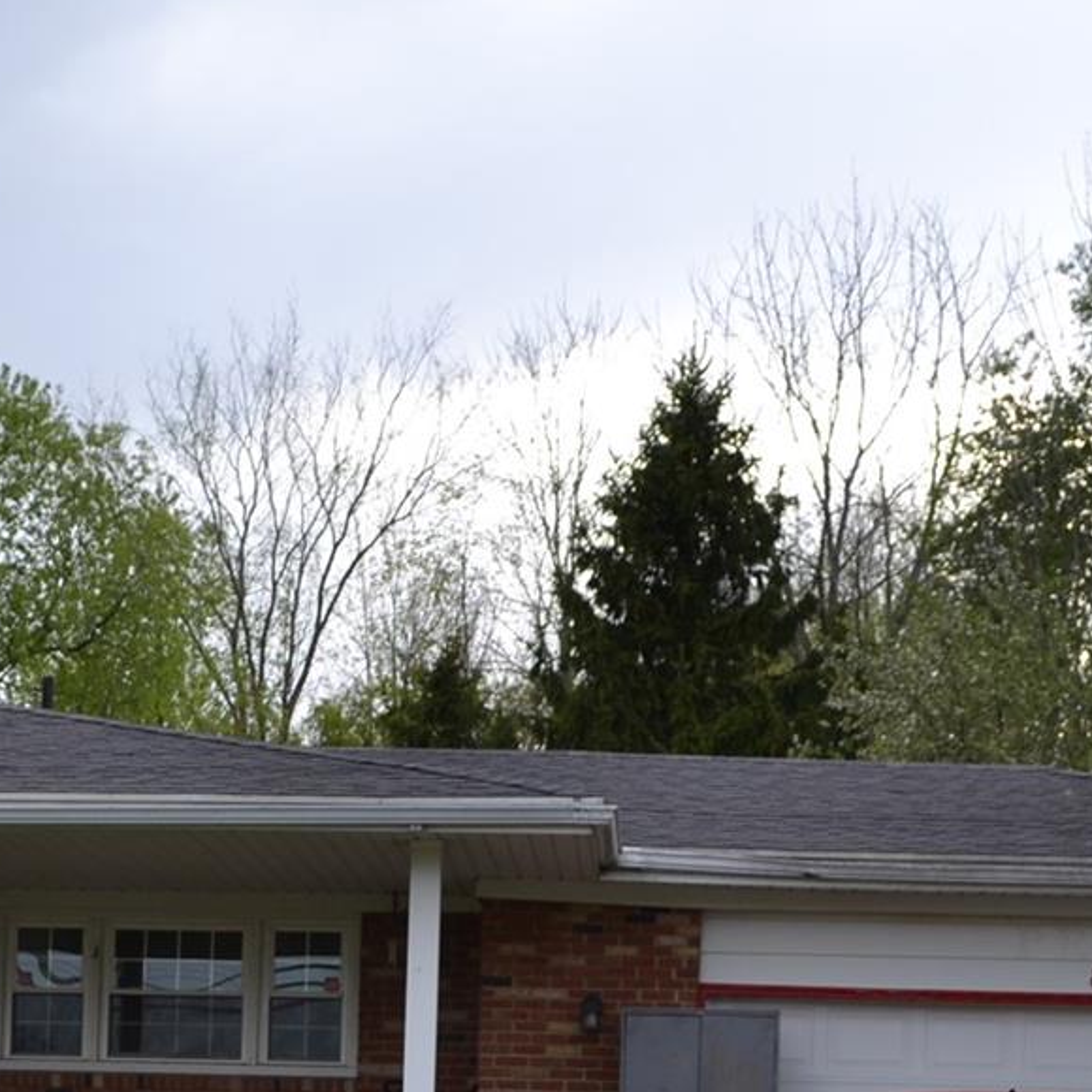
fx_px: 2891
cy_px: 1206
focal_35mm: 81
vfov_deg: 20.4
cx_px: 181
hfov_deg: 21.1
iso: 100
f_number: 5
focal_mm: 18
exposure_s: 1/100
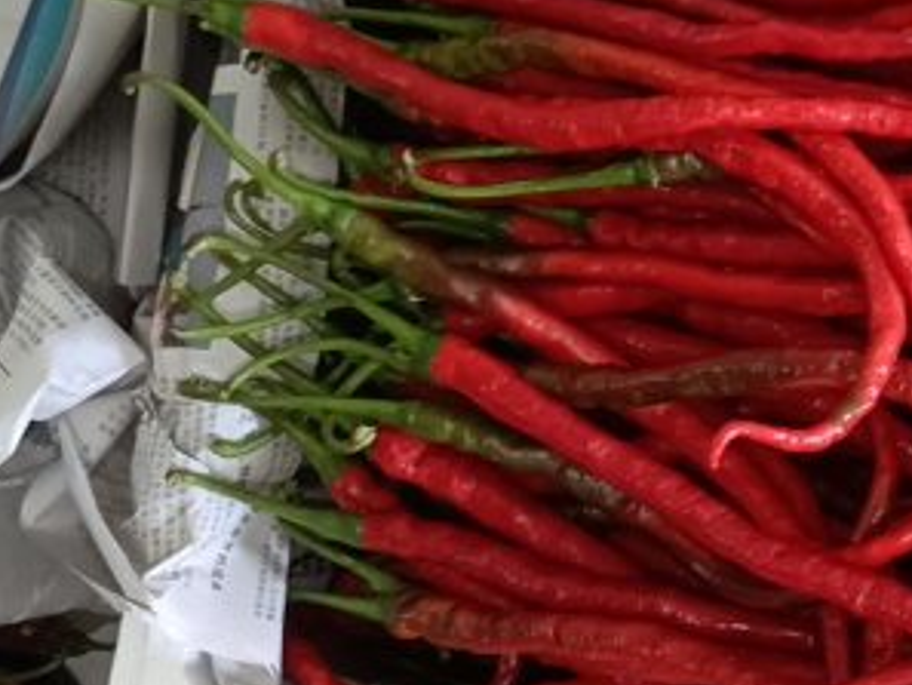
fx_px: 1845
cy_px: 353
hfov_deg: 25.2
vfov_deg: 21.0
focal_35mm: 70
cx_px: 1069
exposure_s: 1/20
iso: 2567
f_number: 1.8
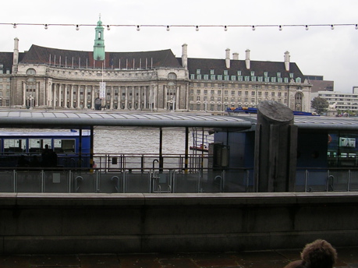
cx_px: 139
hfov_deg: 36.0
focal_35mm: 53
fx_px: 548
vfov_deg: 27.5
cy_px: 134
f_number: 2.8
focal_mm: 5.8
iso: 50
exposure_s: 1/290
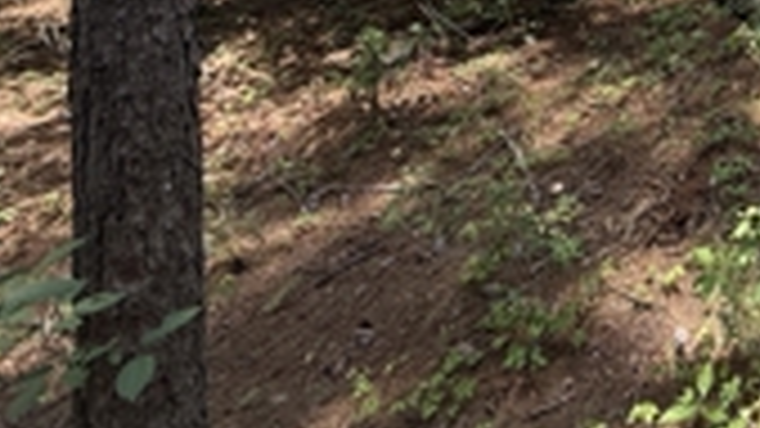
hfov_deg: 41.0
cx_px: 881
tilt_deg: -5.5
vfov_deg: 24.9
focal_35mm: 36
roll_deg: -0.4
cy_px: -221
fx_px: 725
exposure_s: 1/282
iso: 50
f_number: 2.2
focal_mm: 2.22
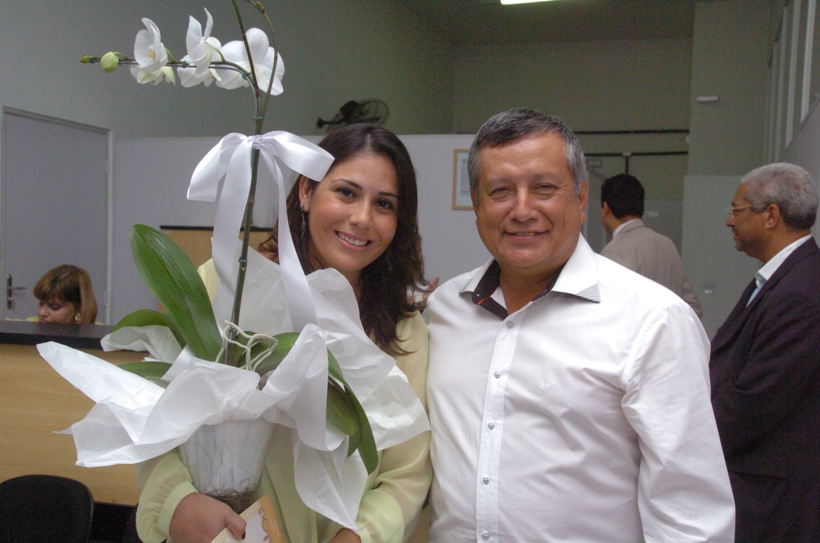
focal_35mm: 42
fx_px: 955
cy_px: 272
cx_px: 410
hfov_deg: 46.5
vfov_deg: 31.8
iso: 1600
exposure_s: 1/250
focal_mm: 28
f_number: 10
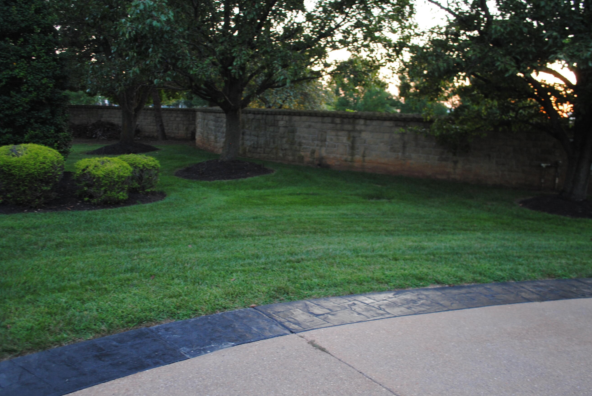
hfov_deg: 60.2
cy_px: 223
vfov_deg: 42.3
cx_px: 288
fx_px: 510
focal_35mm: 31
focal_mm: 18
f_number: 3.5
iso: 280
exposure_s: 1/30
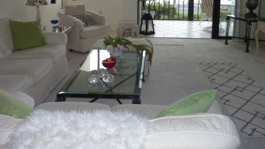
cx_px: 155
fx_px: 274
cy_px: 17
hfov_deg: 51.4
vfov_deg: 29.3
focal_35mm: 39
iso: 125
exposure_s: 1/60
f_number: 3.3
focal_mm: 4.1
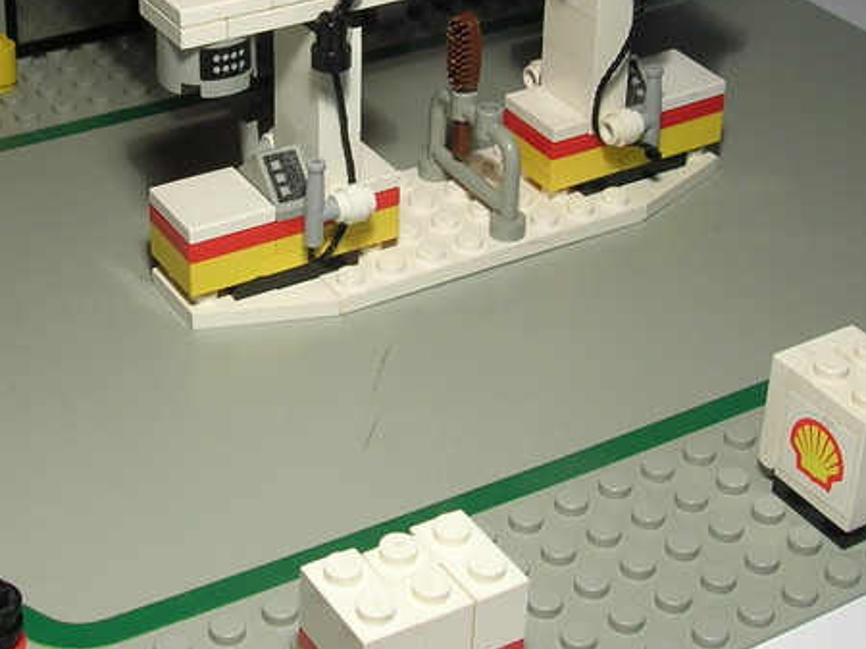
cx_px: 389
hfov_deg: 27.0
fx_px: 1800
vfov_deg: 20.2
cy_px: 115
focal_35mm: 72
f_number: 4.9
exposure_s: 1/15
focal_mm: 6
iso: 50
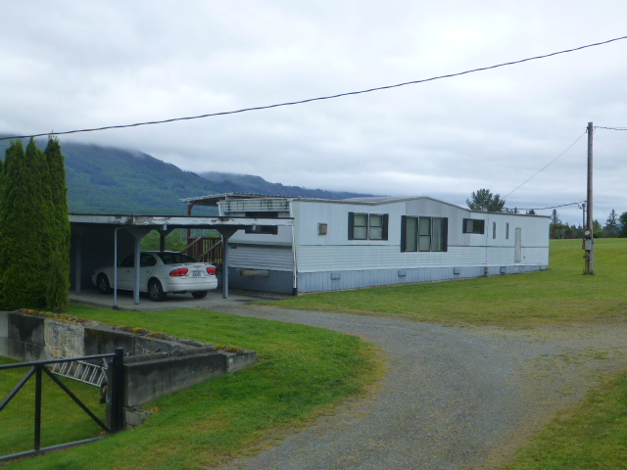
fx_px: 743
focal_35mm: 41
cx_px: 314
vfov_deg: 35.1
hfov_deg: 45.8
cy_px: 235
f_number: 3.9
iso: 160
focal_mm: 7.4
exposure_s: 1/250
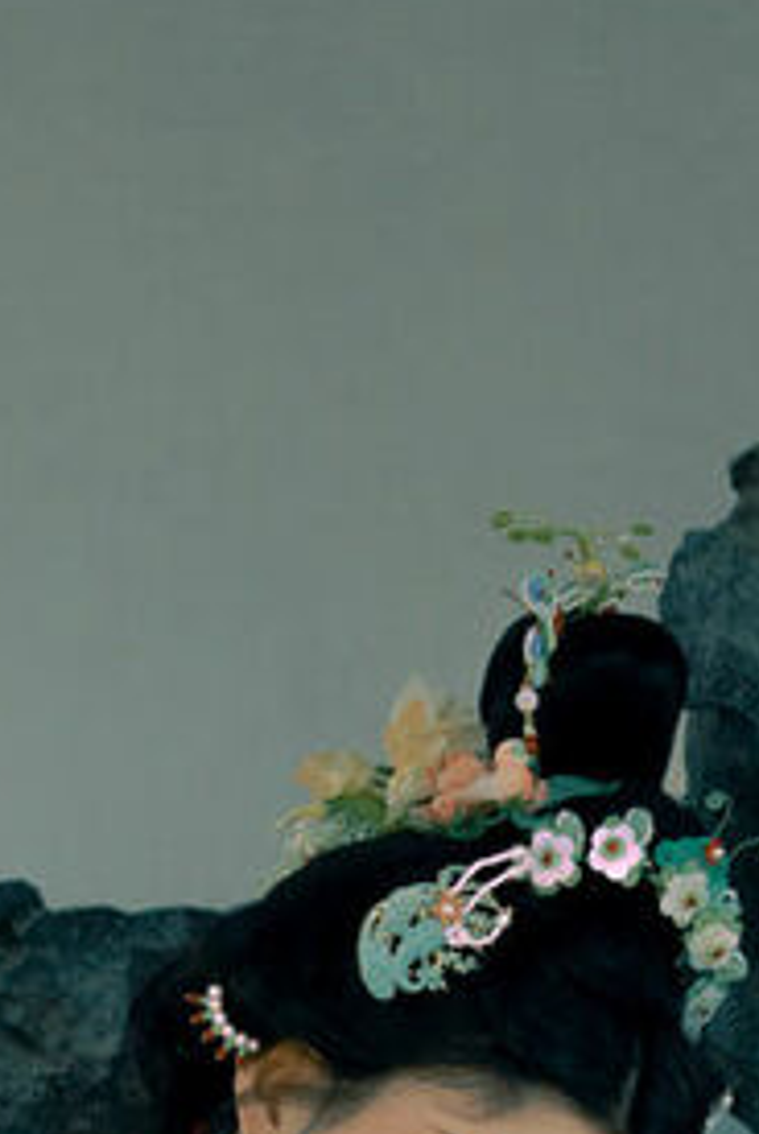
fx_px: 9021
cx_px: 231
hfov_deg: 4.8
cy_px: 2695
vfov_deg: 6.8
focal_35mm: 286
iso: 500
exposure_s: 1/640
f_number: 2.8
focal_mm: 50
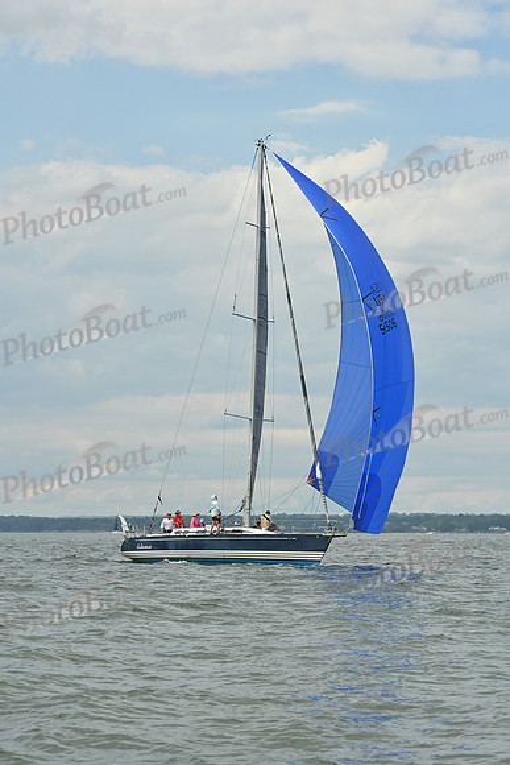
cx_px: 255
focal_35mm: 100
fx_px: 2124
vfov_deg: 20.4
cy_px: 382
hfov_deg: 13.7
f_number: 9
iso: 320
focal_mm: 100
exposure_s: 1/1600
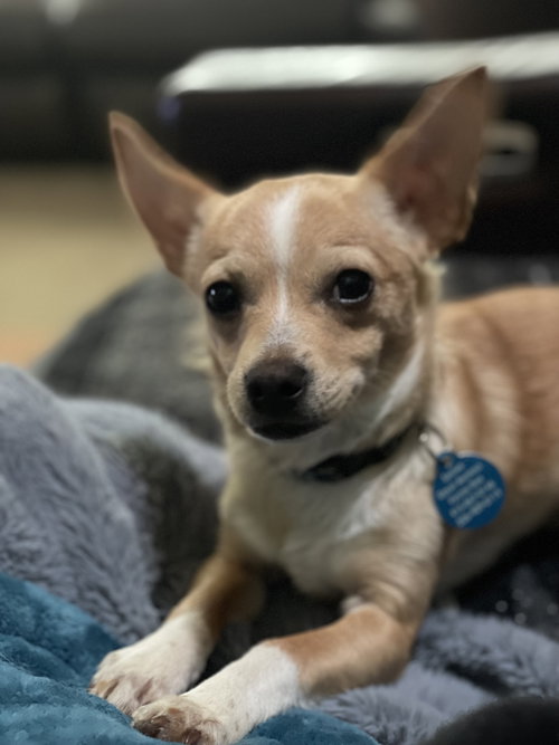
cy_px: 372
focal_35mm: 52
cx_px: 280
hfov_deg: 28.0
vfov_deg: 36.8
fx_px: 1120
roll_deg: +6.1
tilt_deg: -27.1
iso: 500
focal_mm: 6
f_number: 2
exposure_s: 1/15
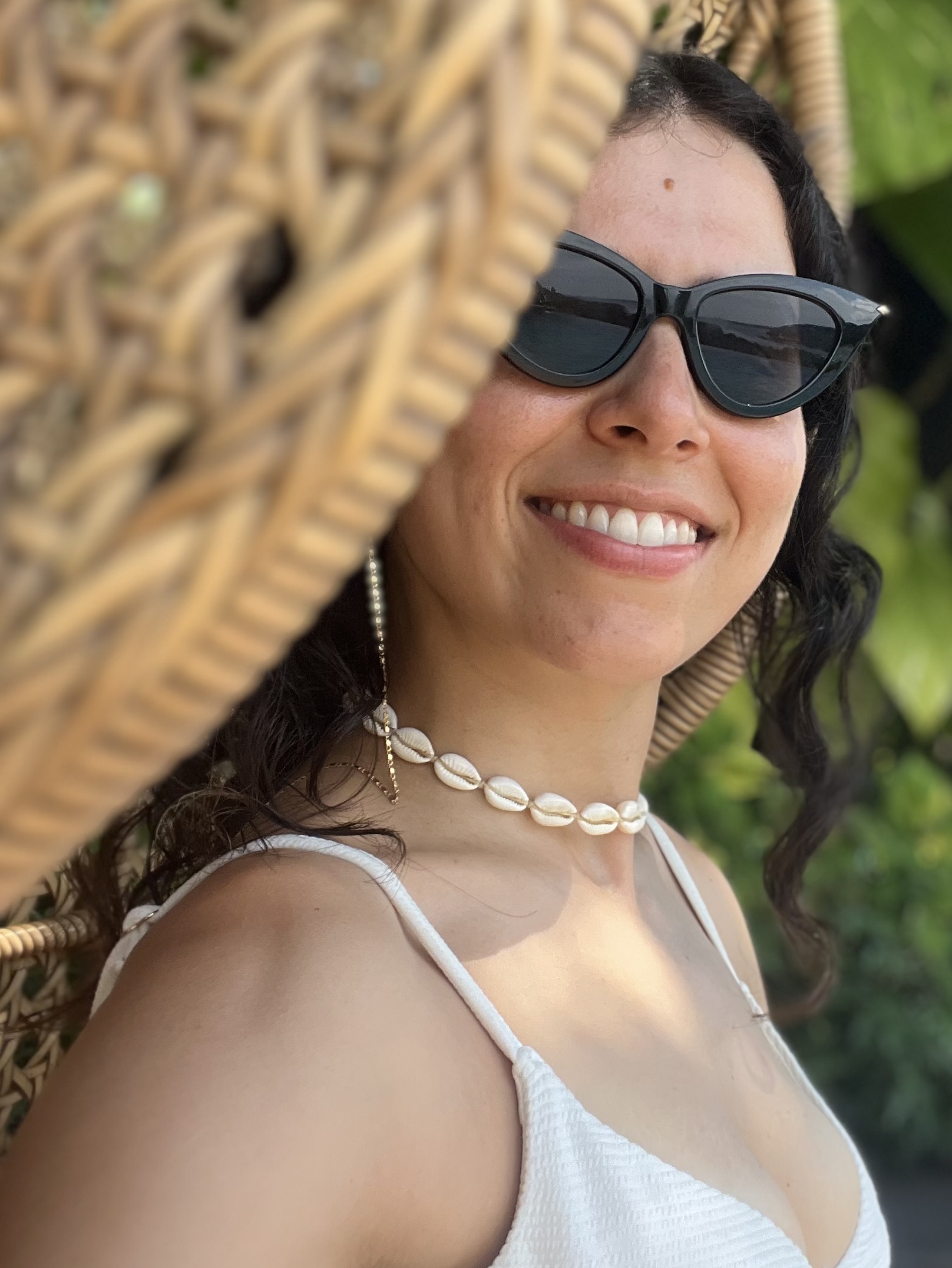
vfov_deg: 43.8
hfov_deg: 33.1
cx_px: 679
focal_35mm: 43
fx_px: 1576
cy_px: 608
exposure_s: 1/244
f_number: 2.2
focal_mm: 2.71
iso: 32
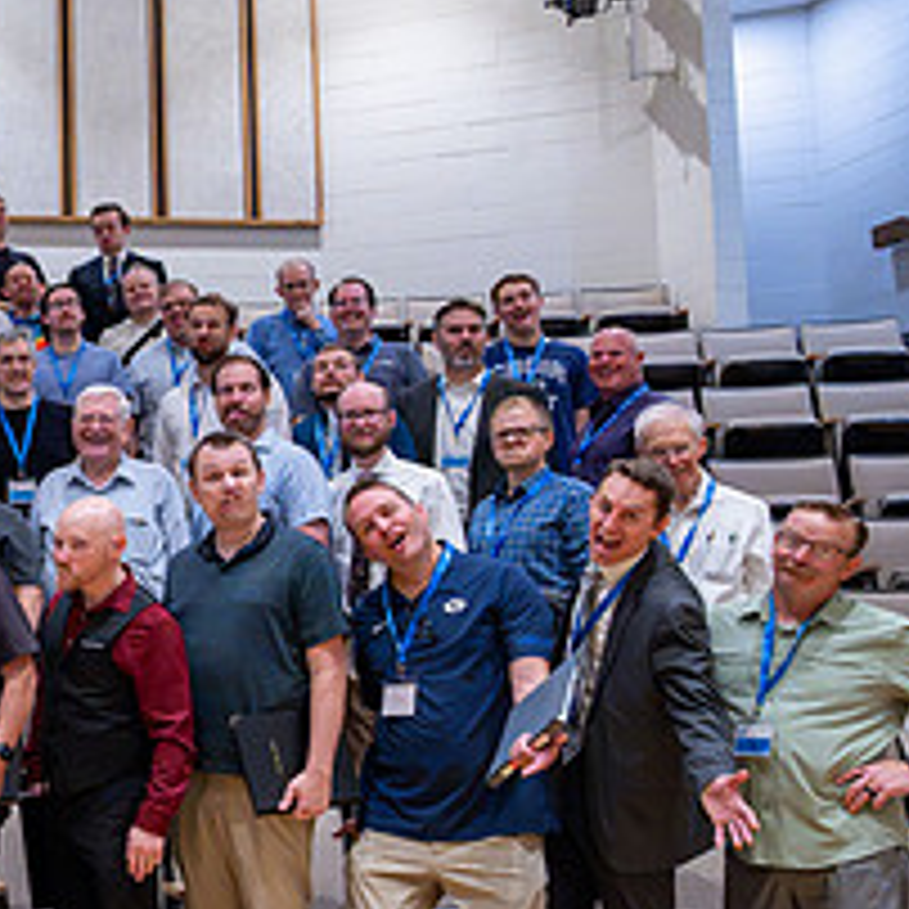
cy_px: 466
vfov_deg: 28.6
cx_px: -365
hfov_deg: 24.0
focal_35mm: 60
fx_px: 1783
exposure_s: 1/160
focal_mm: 24
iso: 8000
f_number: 6.3
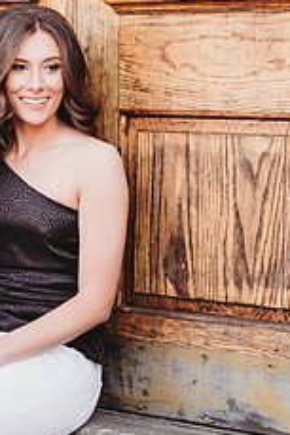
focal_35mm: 167
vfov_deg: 12.3
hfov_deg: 8.2
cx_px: 25
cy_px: 184
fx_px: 2015
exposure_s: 1/250
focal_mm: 85
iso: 200
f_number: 2.5
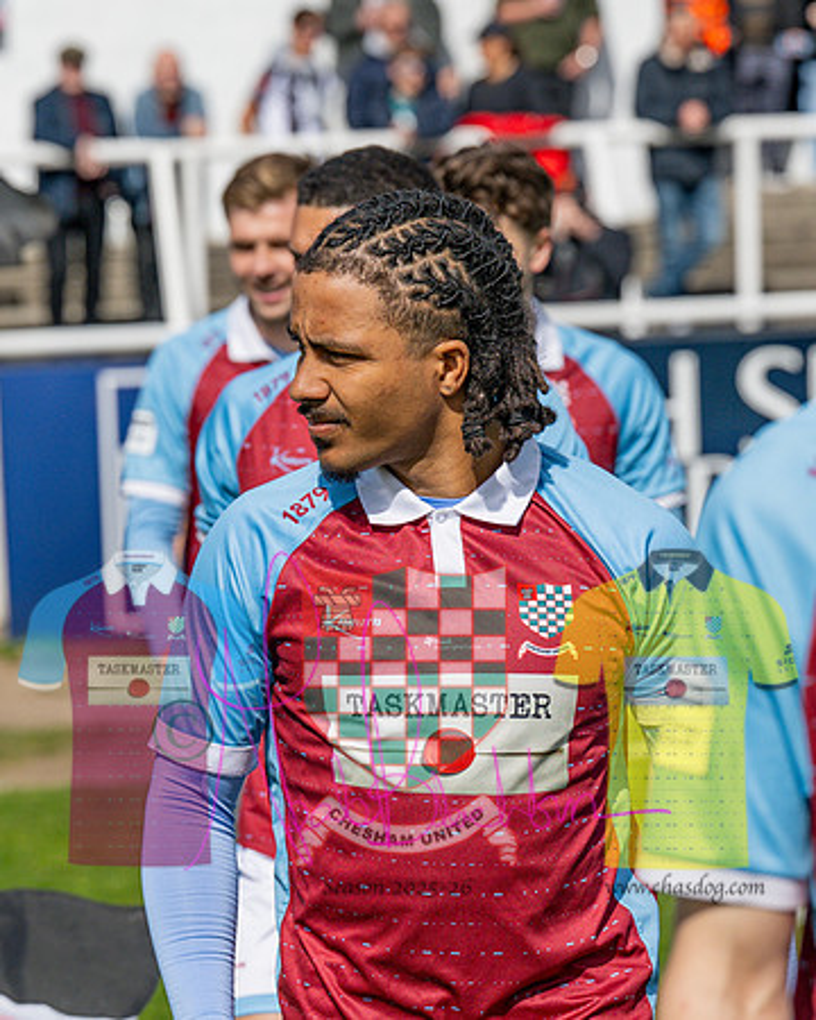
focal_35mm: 177
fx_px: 5344
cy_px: 462
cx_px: 290
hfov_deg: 8.7
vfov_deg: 10.9
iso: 200
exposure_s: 1/6400
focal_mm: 95
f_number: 4
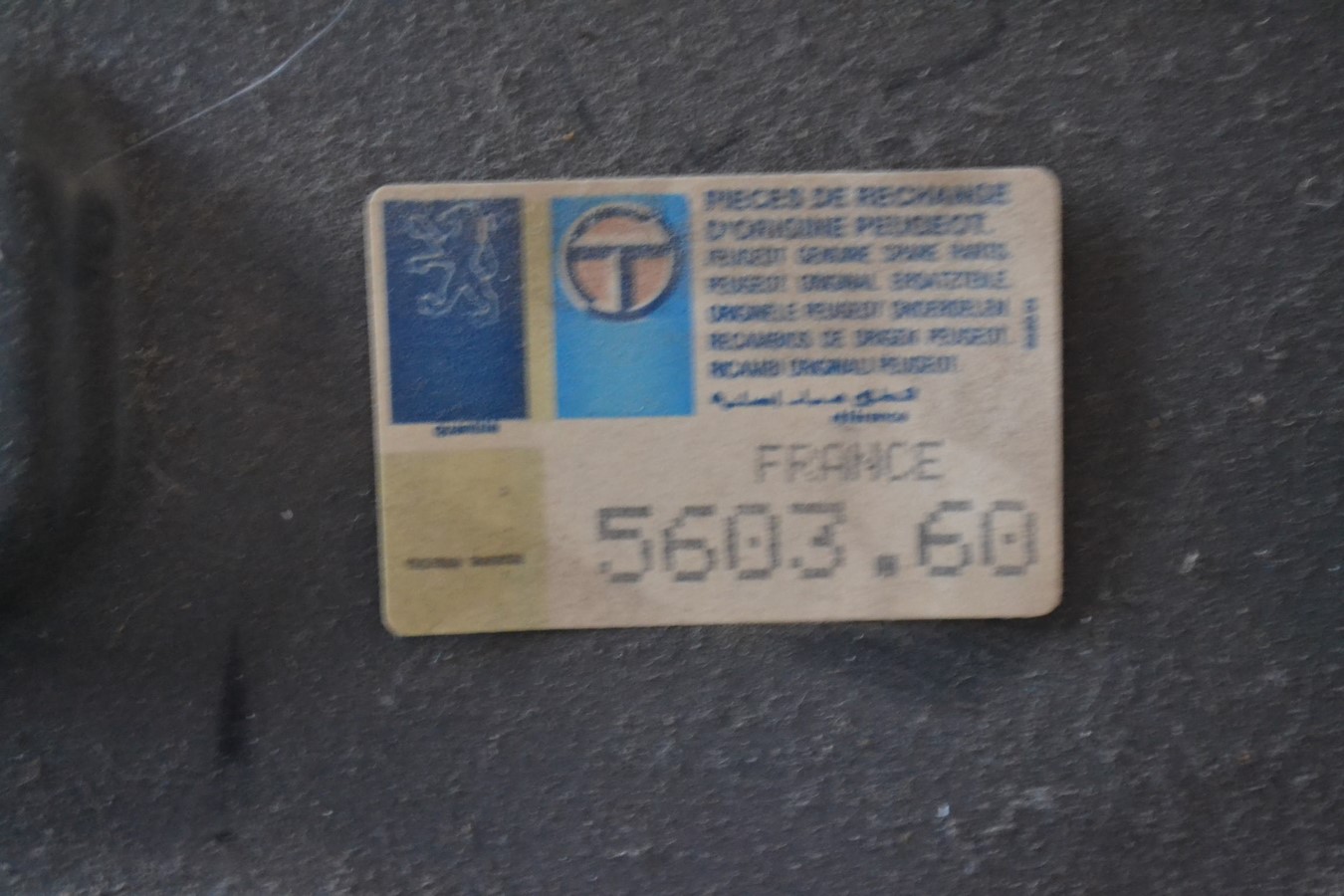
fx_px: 2800
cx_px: 672
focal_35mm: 75
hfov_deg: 27.0
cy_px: 448
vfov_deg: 18.2
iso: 3200
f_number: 5.6
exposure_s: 1/13
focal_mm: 50
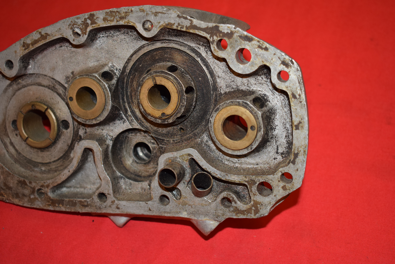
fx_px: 593
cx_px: 198
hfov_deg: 36.9
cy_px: 132
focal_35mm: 54
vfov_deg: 25.1
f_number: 5
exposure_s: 1/60
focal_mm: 36
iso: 640
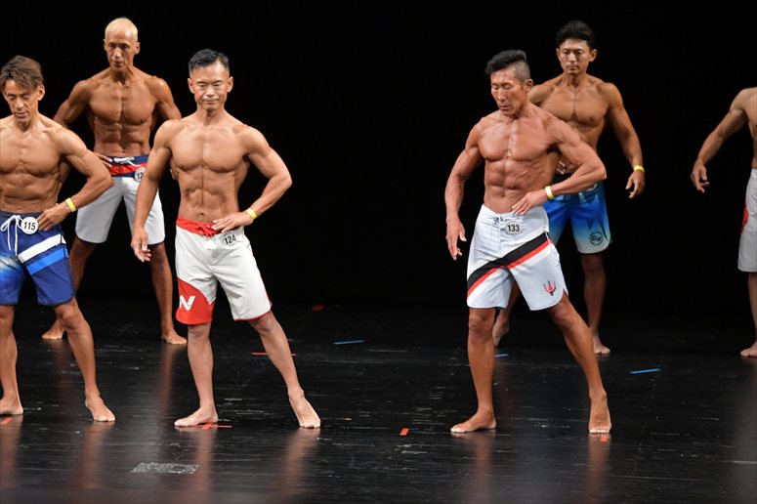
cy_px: 252
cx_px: 378
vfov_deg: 5.4
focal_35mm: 255
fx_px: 5360
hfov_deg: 8.1
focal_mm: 170
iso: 3200
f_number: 5.6
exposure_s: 1/400
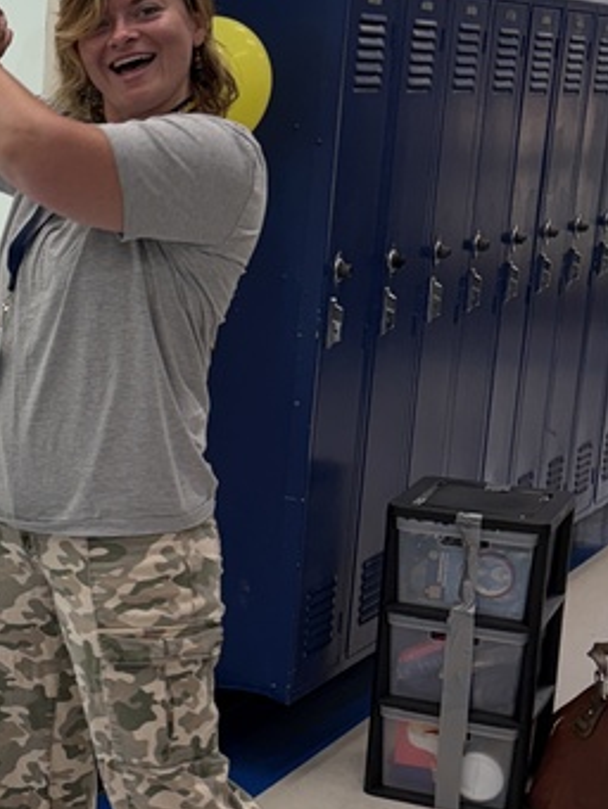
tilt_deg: -10.4
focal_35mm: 78
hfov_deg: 17.2
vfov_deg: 25.0
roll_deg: -2.1
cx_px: -285
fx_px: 1826
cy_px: 453
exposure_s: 1/163
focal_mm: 5.96
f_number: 1.6
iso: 40
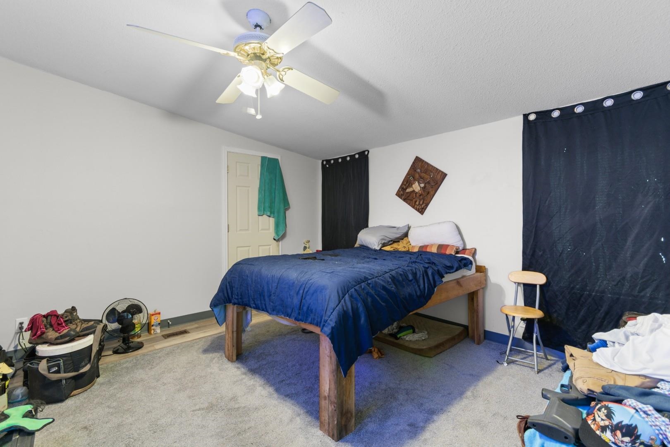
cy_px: 224
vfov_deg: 77.3
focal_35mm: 15
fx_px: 279
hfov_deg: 100.4
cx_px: 335
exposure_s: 2
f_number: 4.5
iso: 100
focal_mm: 10
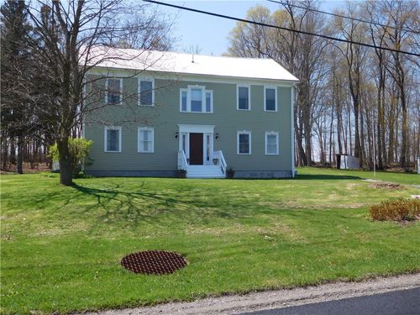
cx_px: 210
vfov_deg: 44.2
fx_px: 388
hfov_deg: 56.8
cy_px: 158
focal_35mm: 32
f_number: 3.6
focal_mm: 5.7
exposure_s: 1/800
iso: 125
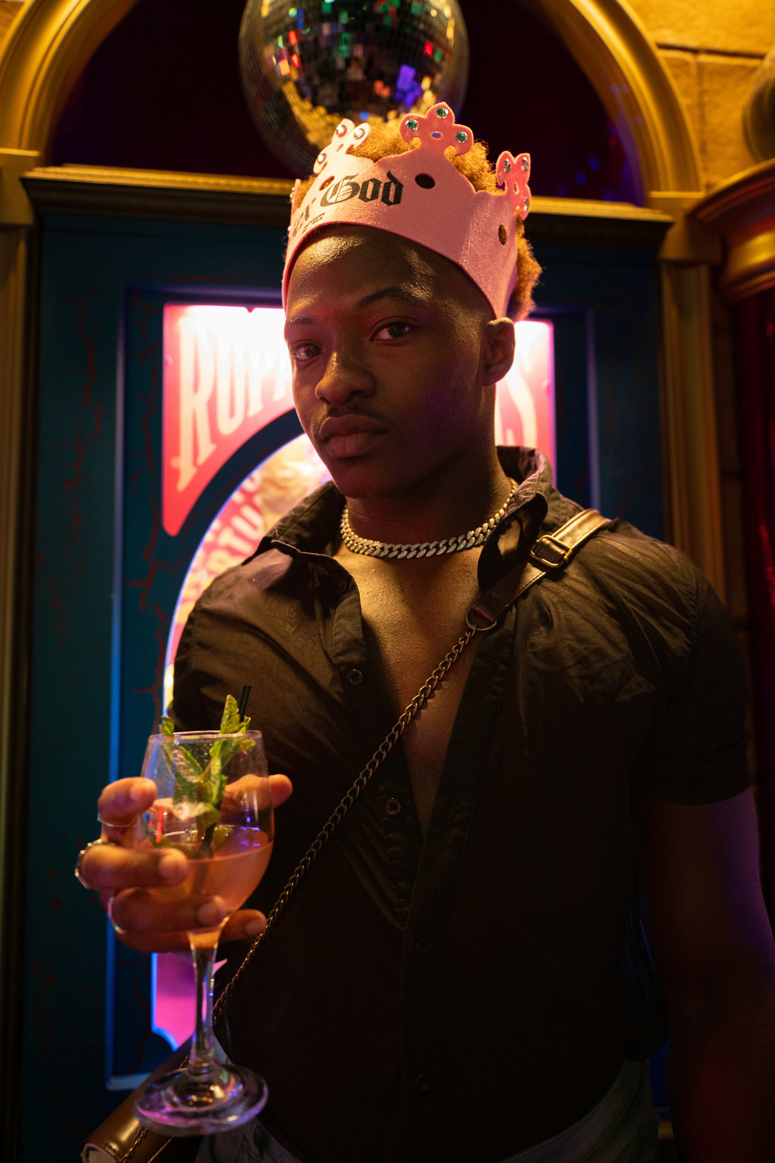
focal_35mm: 26
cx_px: 388
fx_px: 840
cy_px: 582
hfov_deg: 49.6
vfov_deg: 69.4
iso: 1250
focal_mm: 26
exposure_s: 1/30
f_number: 2.8
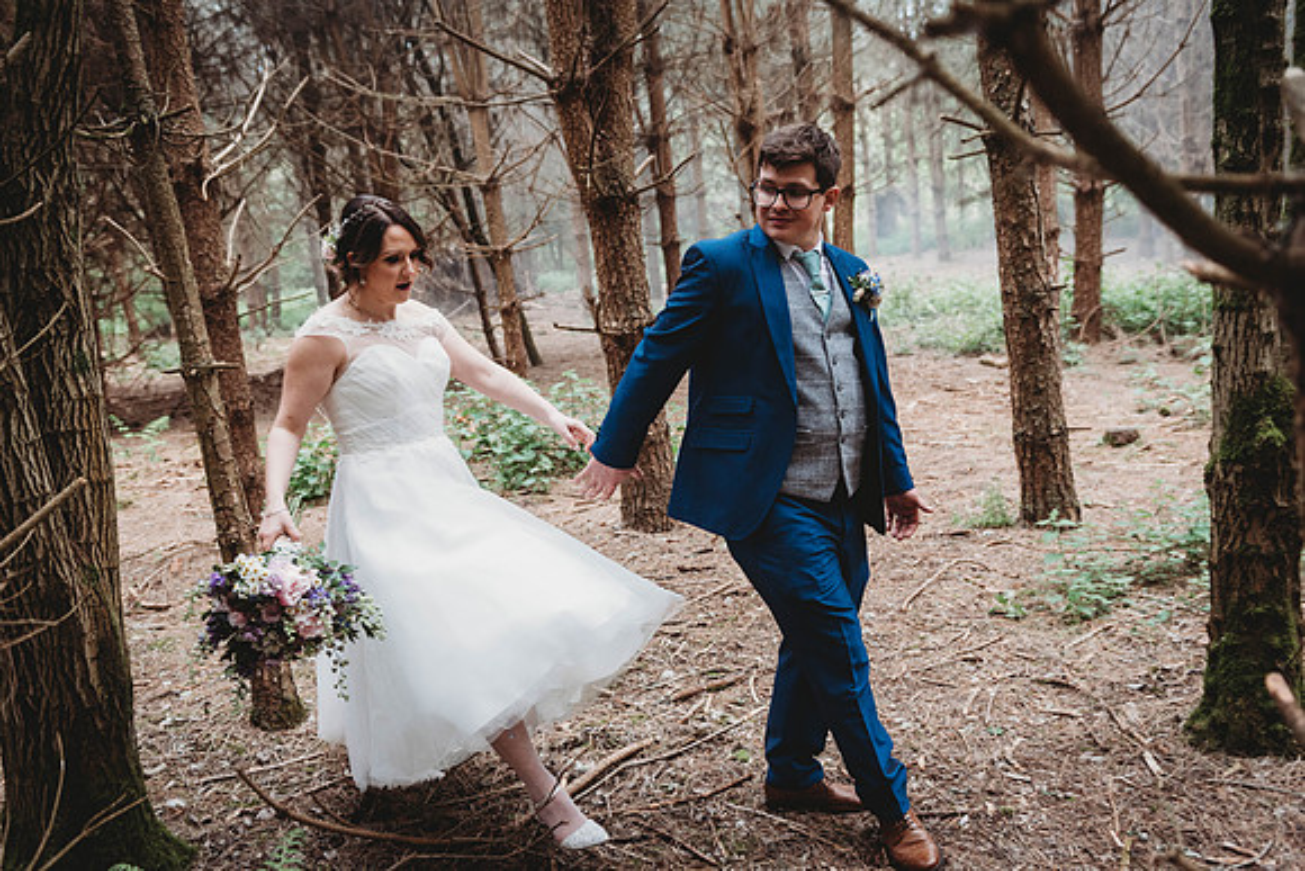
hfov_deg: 54.4
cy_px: 436
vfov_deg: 37.9
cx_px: 652
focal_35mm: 35
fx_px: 1269
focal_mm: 35
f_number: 3.5
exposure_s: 1/200
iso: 800
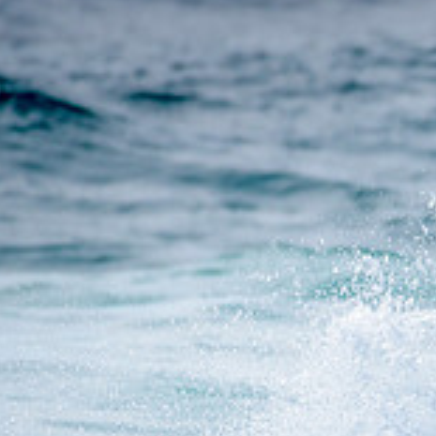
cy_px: 388
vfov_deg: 0.9
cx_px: 670
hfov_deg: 0.9
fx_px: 27802
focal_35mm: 1951
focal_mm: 500
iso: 200
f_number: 5.6
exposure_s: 1/2000
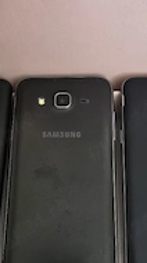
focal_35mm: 53
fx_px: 368
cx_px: 51
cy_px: 141
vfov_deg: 39.2
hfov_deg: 22.5
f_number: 1.7
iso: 800
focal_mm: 6.3
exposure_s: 1/101
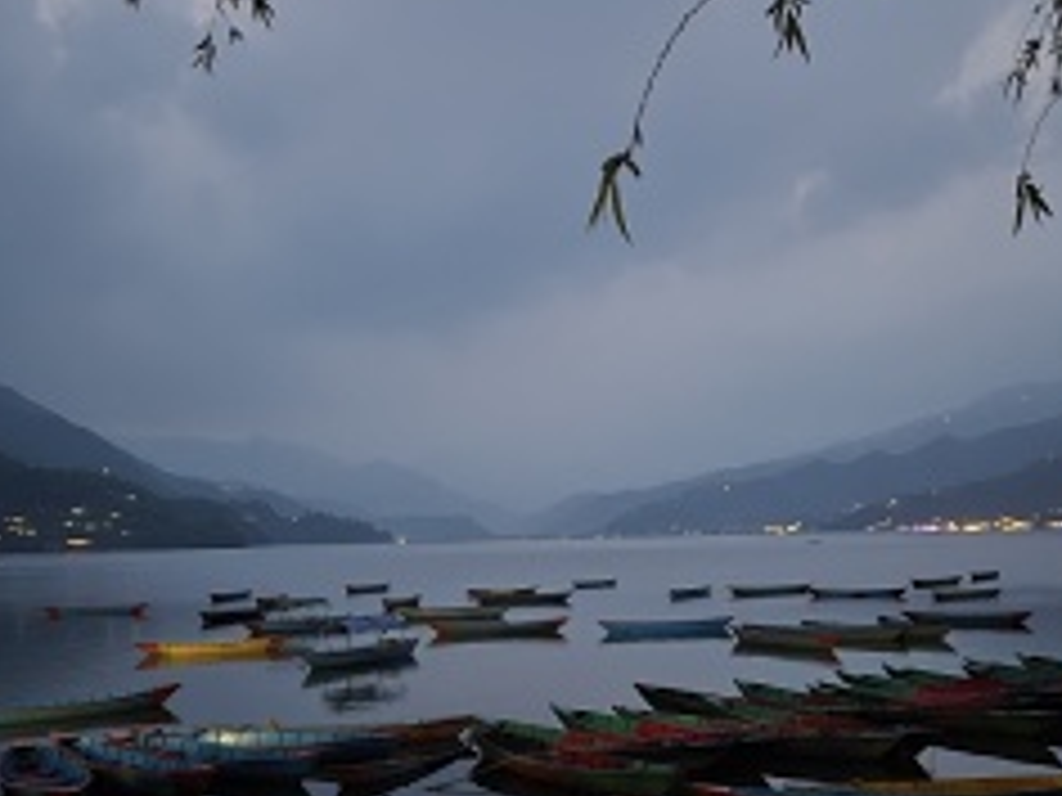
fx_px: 1196
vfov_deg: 36.2
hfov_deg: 47.9
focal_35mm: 39
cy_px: 562
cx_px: 518
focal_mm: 5.4
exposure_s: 1/25
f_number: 1.8
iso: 2500
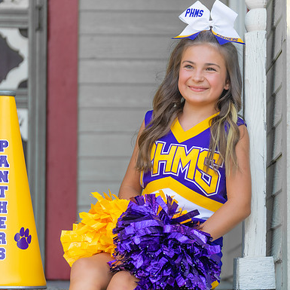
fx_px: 1934
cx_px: 169
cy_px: 141
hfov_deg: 8.6
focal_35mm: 204
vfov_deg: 8.6
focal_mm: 131
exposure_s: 1/320
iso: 160
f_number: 2.8
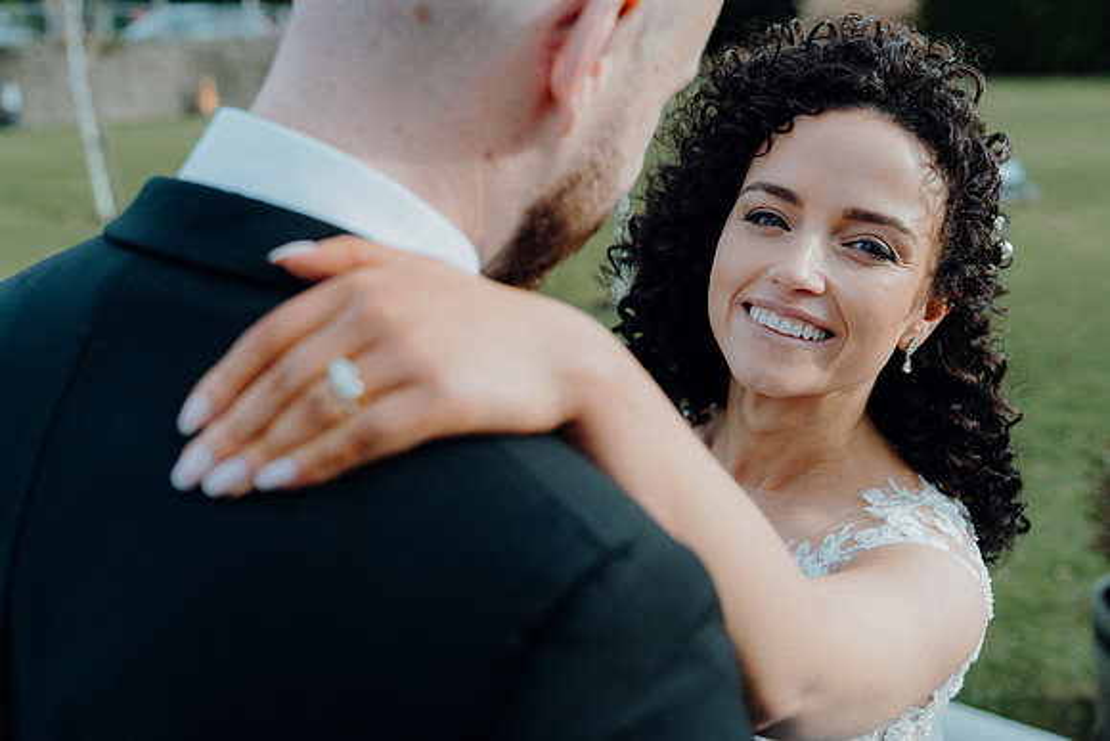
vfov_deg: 33.4
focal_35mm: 40
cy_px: 370
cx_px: 555
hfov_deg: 48.4
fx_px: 1234
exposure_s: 1/500
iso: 125
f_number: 3.5
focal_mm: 40
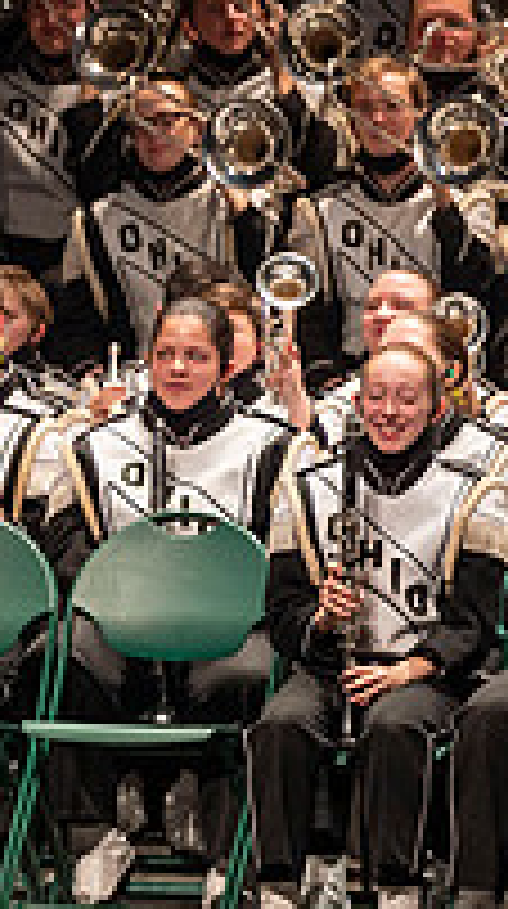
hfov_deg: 2.0
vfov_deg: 3.6
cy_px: 387
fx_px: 14477
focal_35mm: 602
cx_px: -508
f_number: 3.5
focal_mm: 200
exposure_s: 1/500
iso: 1250
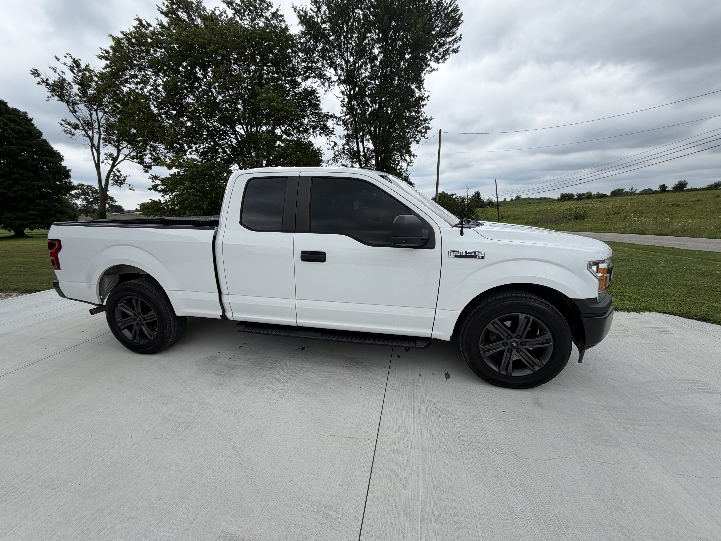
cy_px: 270
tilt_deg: -8.5
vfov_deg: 85.7
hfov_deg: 102.1
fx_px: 292
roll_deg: +1.9
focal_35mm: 14
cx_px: 360
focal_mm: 2.22
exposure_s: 1/770
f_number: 2.2
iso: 25
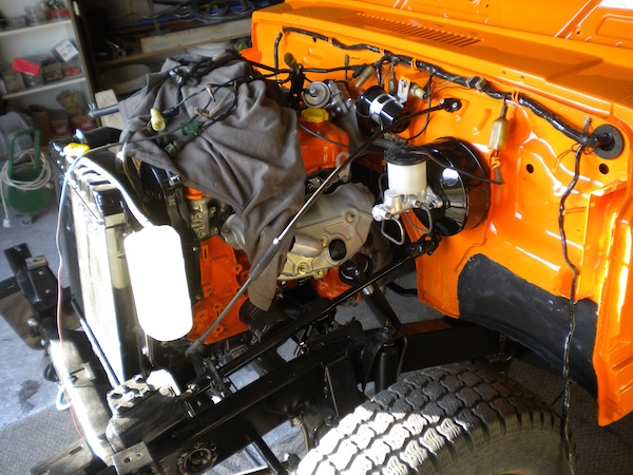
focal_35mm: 35
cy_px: 238
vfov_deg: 40.7
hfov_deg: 52.6
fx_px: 640
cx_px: 316
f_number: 3.1
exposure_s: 1/61.8
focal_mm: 6.3
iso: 155
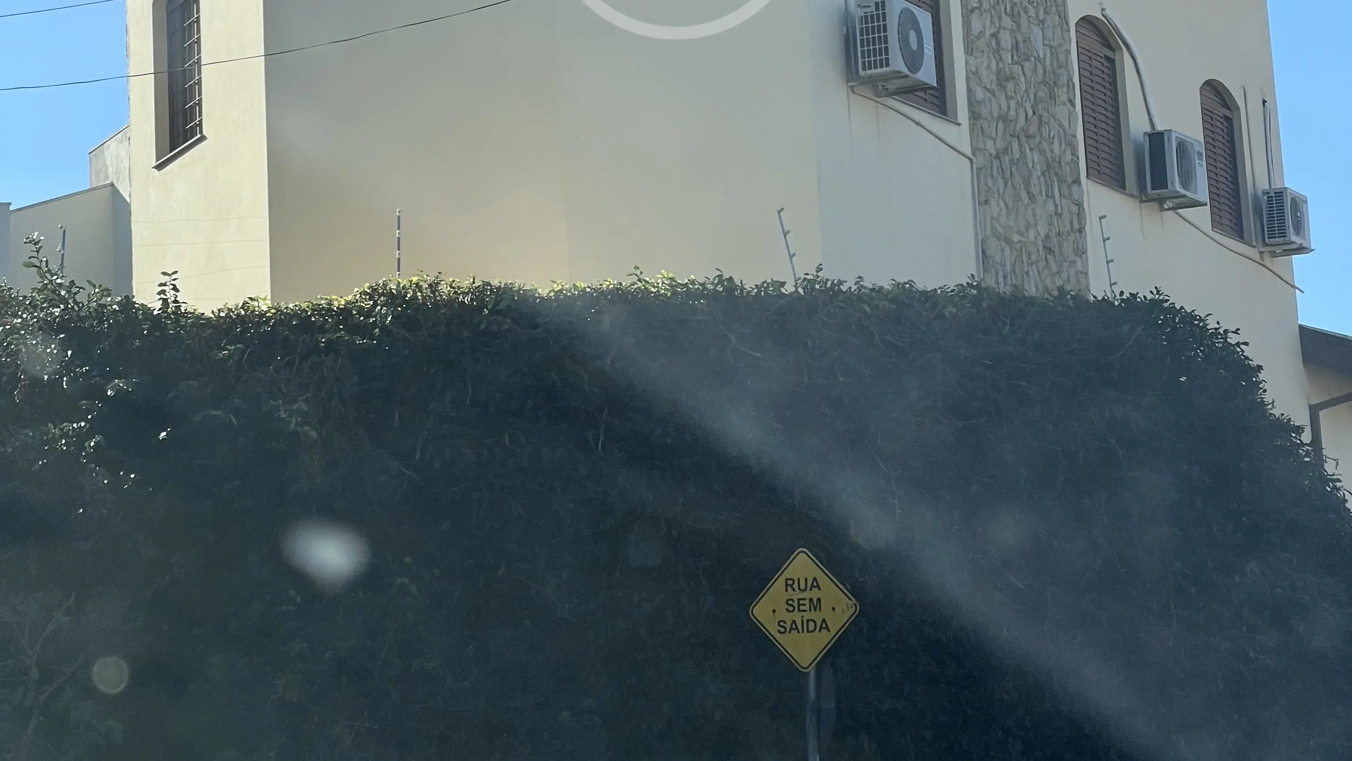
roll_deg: +2.2
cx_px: 676
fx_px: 4015
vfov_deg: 10.7
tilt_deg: +17.4
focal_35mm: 112
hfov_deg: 19.1
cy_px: -93
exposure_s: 1/513
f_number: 2.8
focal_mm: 9
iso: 32
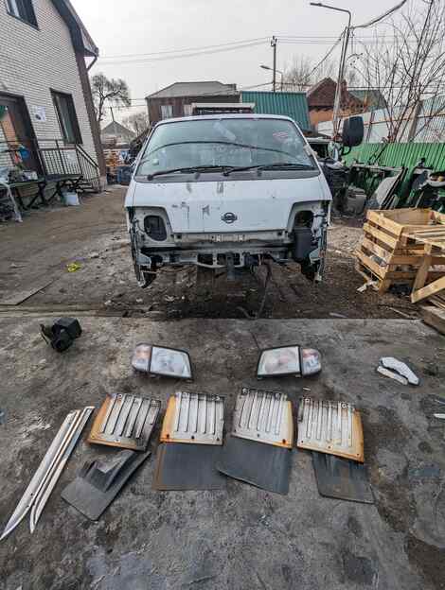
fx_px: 274
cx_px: 222
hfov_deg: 78.3
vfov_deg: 94.4
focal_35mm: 16
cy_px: 295
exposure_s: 1/2066
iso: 51
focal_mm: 2.35
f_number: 2.2
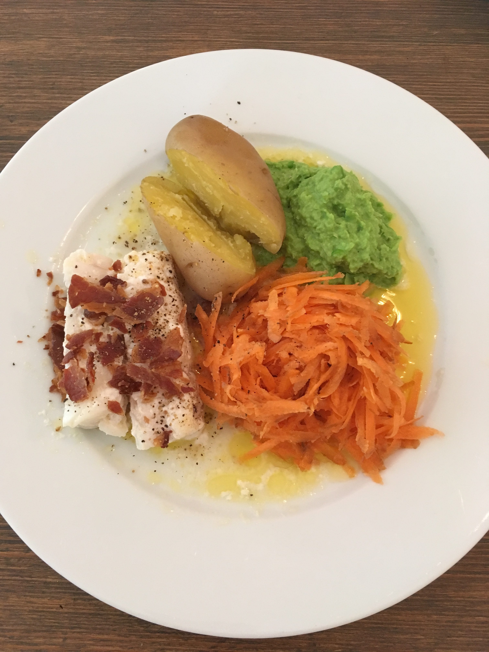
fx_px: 546
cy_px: 326
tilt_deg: -76.0
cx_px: 244
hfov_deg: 48.2
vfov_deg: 61.7
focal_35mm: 29
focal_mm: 4.15
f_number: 2.2
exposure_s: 1/20
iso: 200
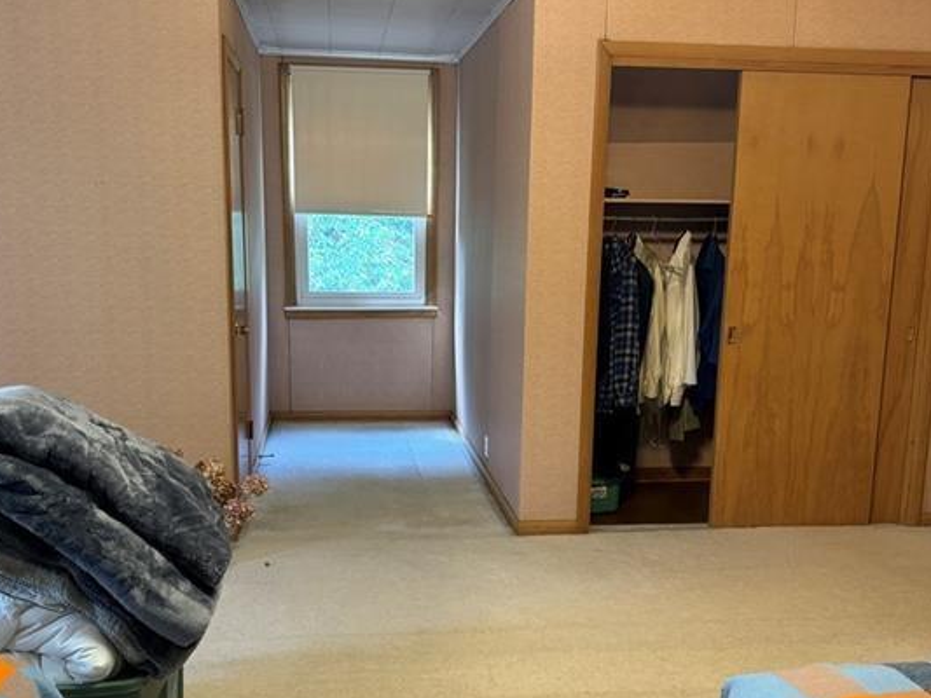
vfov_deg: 39.6
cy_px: 403
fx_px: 968
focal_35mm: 36
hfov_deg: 51.3
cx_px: 463
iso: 400
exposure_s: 1/60
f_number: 1.78
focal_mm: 6.76
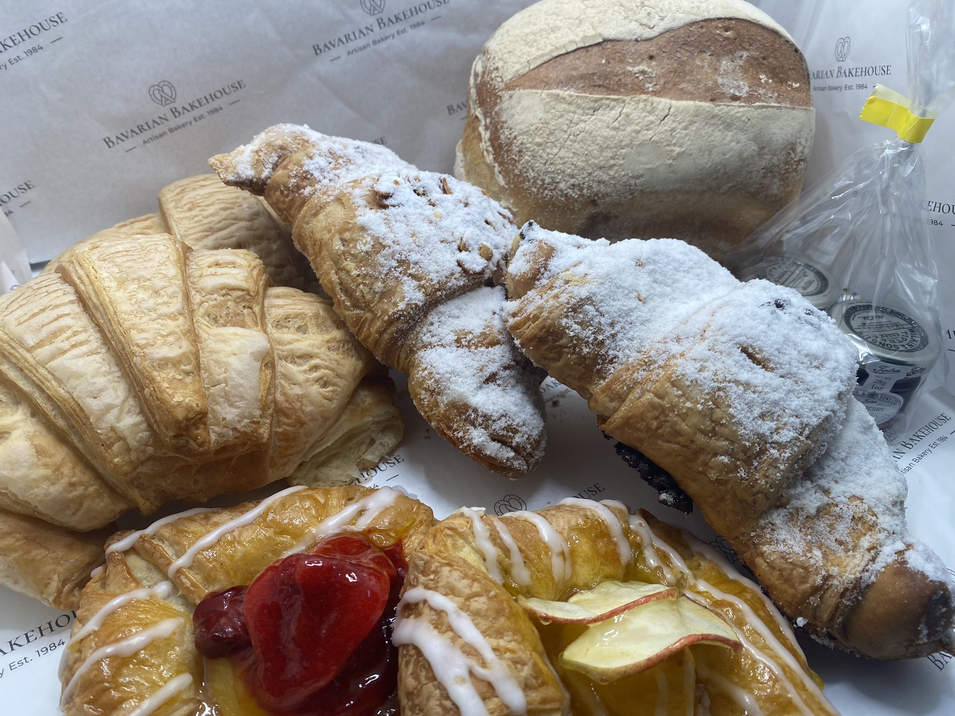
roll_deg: -4.0
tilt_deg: -39.1
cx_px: 478
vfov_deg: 53.1
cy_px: 358
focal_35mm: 26
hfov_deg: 67.3
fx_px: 717
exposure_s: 1/208
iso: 32
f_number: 1.8
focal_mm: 4.25
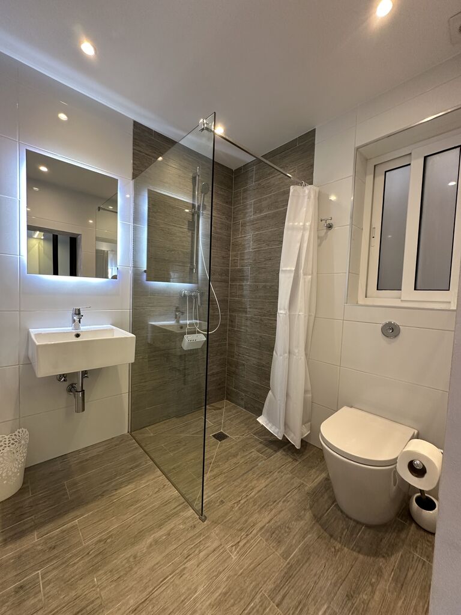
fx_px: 249
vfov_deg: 102.1
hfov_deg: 85.7
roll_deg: -2.6
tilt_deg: -2.3
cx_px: 230
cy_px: 308
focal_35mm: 14
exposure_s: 1/50
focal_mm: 2.22
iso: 200
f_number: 2.2
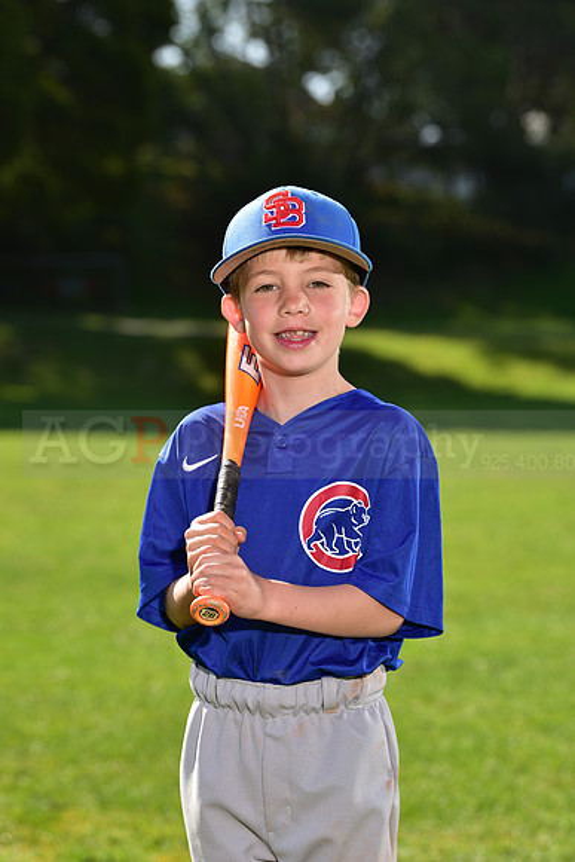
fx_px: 2993
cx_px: 288
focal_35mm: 125
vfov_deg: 16.4
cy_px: 431
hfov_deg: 11.0
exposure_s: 1/250
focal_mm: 125
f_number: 5.6
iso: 80
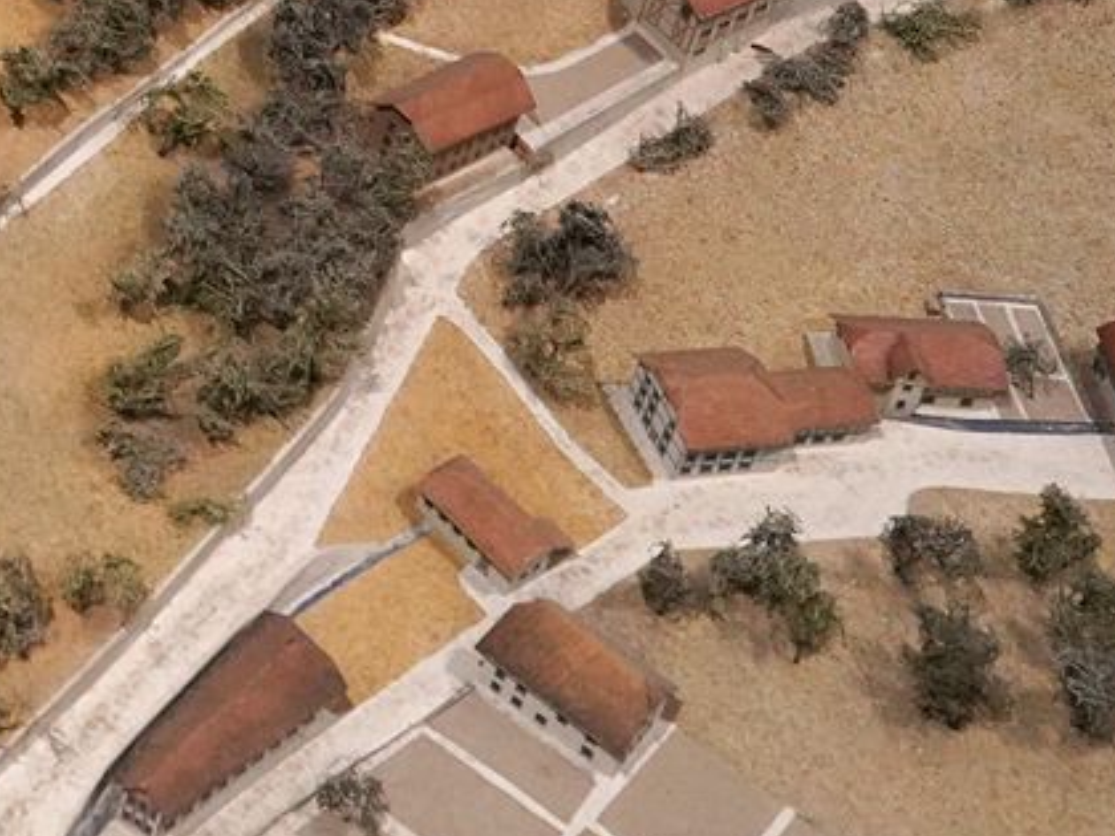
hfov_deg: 16.0
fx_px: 3543
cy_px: -730
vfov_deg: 12.2
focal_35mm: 110
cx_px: -693
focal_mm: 24
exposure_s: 1/80
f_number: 5.6
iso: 3200
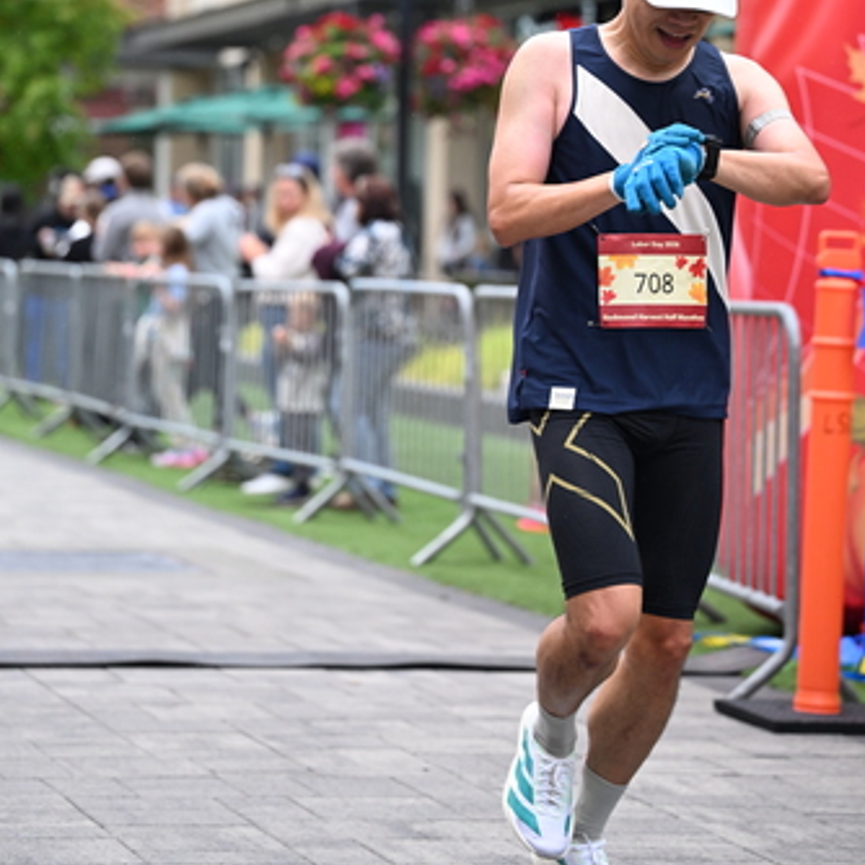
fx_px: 3562
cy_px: 207
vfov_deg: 13.8
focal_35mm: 126
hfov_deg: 13.8
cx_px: 455
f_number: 2.8
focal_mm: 90
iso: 1250
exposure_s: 1/2000
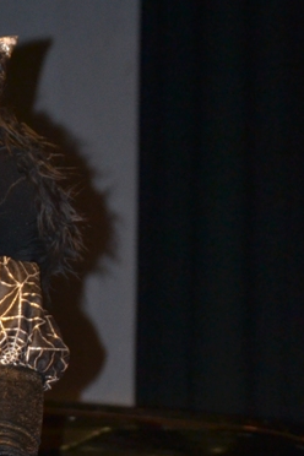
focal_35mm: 289
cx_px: -112
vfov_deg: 7.1
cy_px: 403
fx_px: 3660
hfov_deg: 4.7
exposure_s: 1/60
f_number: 4.2
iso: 800
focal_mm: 70
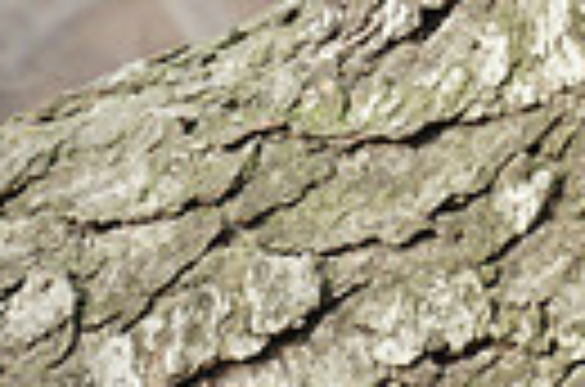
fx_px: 54402
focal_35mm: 3356
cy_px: -353
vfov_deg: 0.4
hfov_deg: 0.6
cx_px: 414
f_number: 8
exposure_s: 1/320
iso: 1600
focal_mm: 500
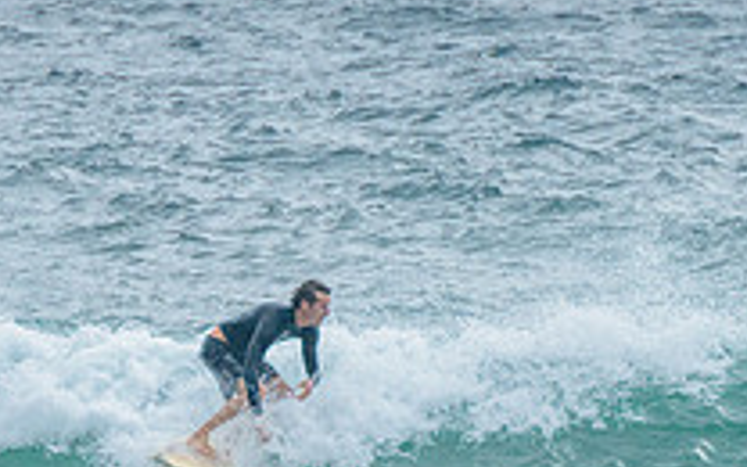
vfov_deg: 0.9
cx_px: 377
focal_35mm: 1430
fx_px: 29112
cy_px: 390
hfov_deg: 1.5
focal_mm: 400
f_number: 10
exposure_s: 1/1600
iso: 500
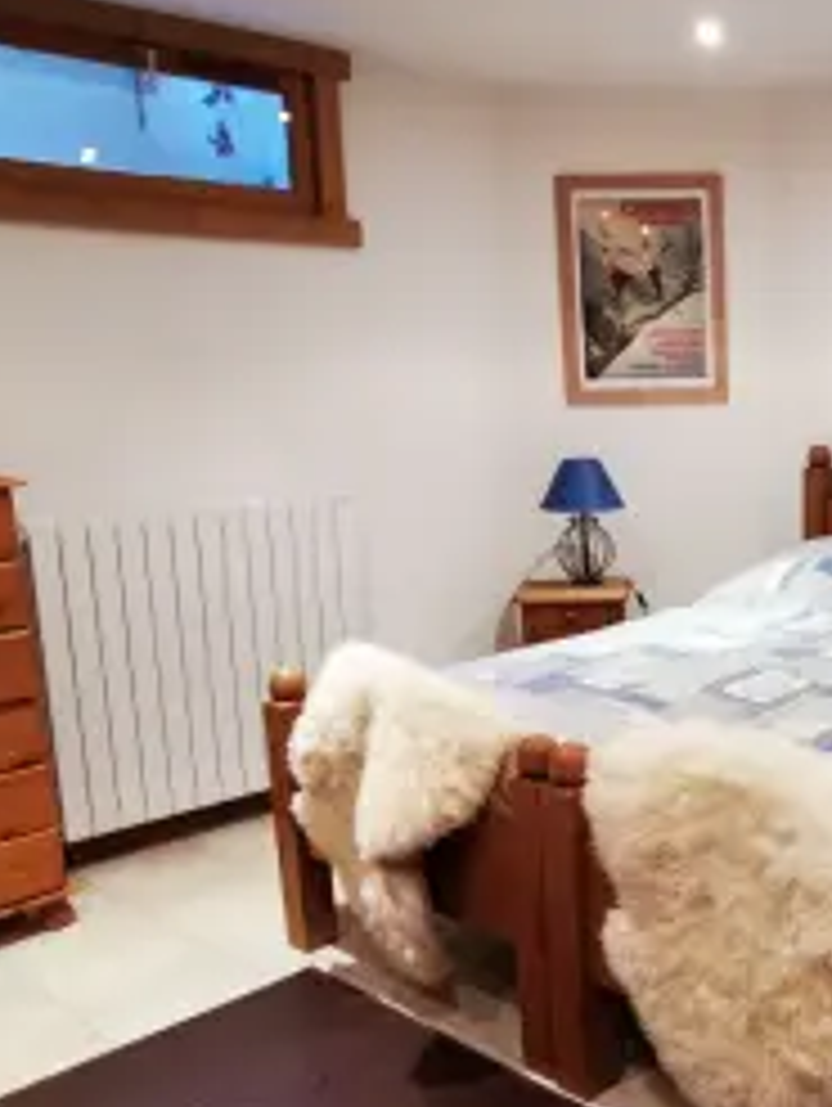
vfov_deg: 47.7
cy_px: 630
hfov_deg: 34.1
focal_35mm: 39
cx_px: 801
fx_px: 1248
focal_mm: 2.35
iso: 400
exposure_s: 1/25
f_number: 2.2
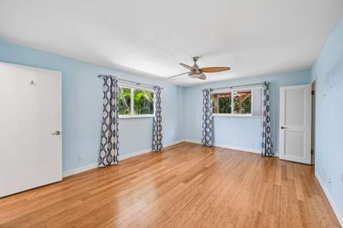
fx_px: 133
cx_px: 172
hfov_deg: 104.3
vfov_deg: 81.1
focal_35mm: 14
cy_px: 114
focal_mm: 14
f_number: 8
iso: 3200
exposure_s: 1/200
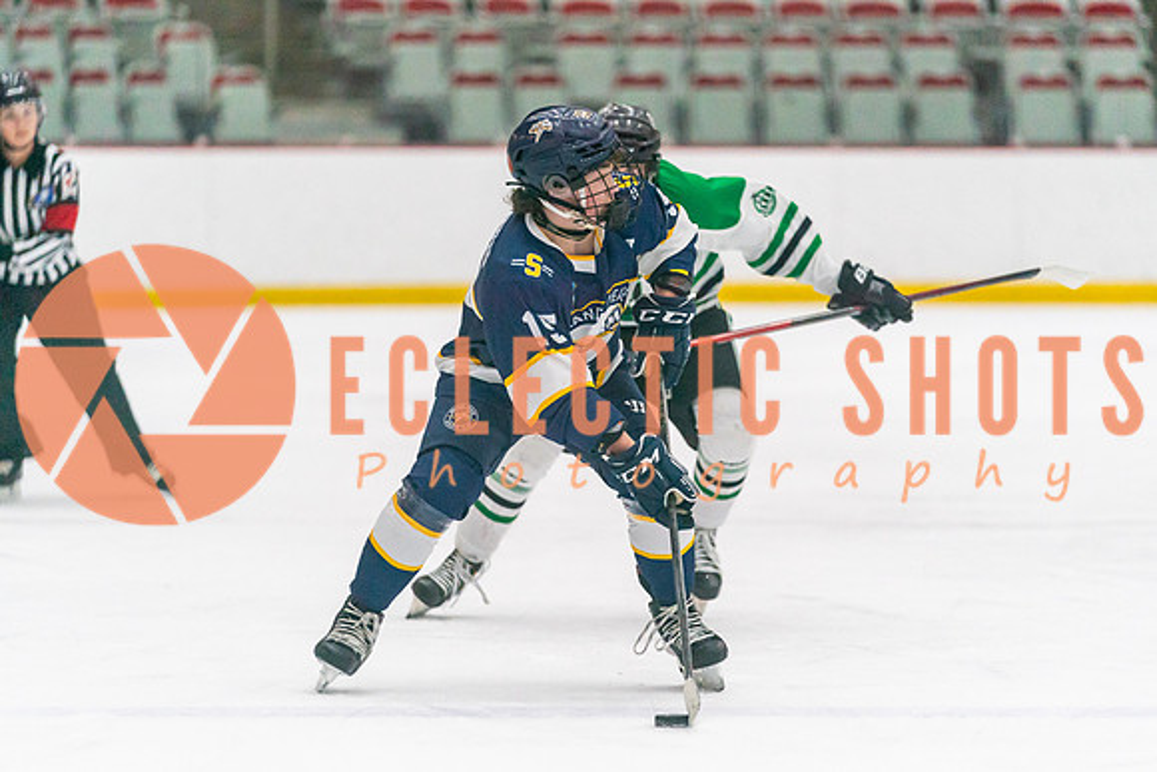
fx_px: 8289
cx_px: 578
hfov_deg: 8.0
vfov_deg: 5.3
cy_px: 450
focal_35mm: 258
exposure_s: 1/1250
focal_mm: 200
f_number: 2.8
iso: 3200
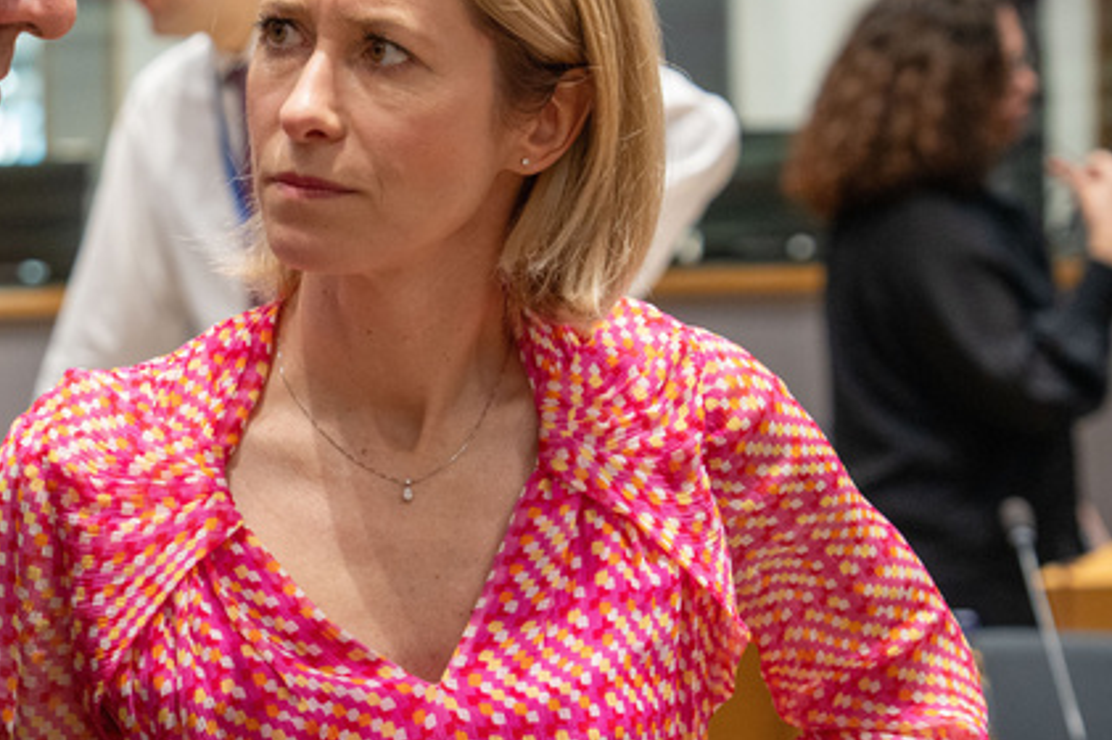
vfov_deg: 10.6
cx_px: 119
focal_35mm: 129
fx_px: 3981
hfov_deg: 15.7
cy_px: 296
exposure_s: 1/160
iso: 2000
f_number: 3.2
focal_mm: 53
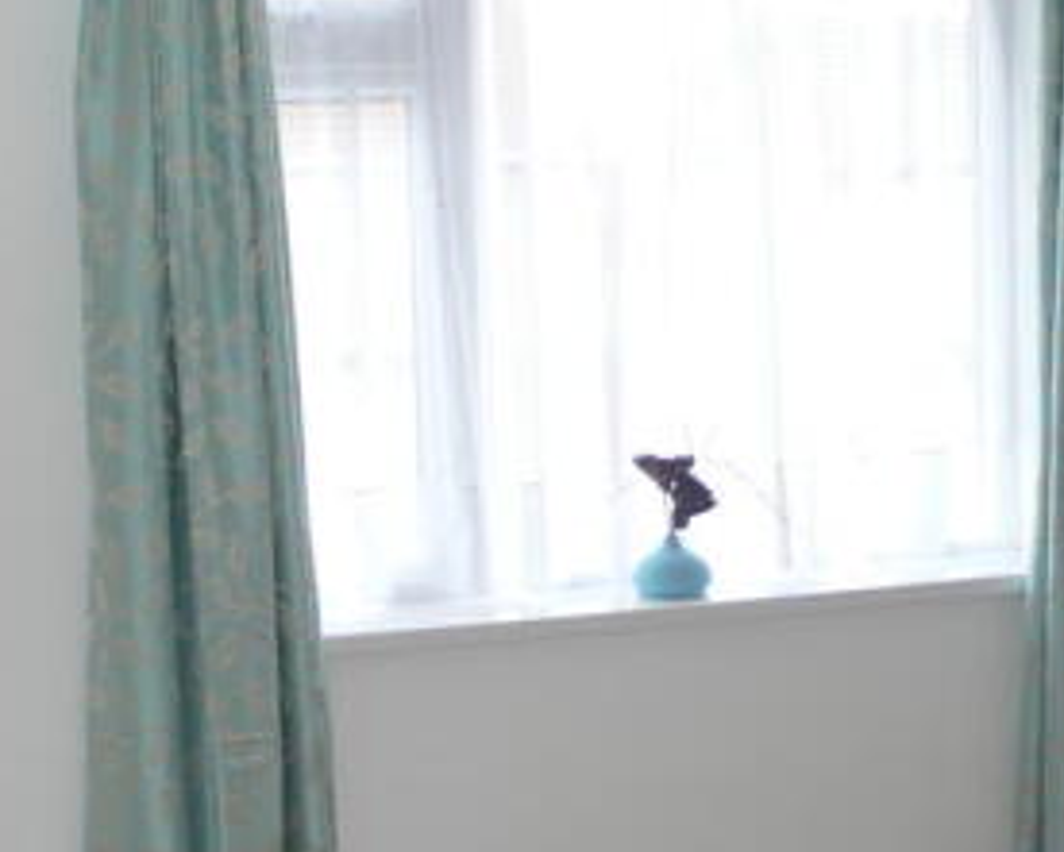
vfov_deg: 21.9
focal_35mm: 70
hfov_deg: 27.1
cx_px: 461
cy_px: 465
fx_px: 2205
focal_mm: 6.3
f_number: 2.8
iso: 80
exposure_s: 1/60
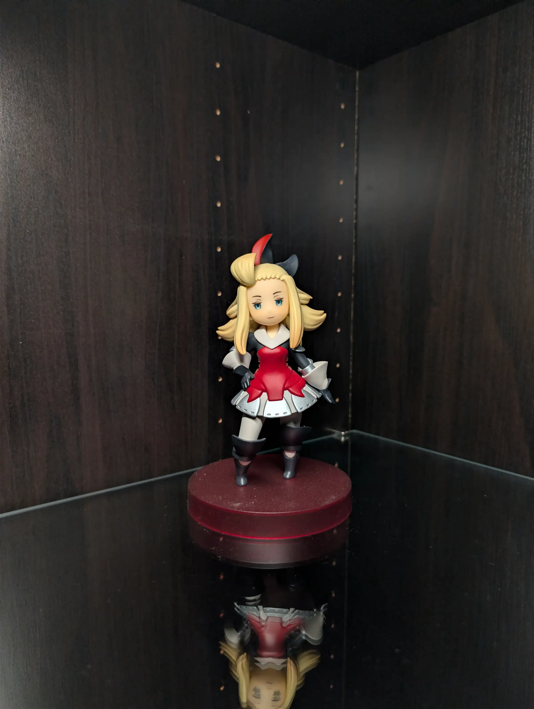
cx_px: 267
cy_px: 354
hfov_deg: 56.9
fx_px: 492
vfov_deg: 71.5
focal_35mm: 24
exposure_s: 1/17.9
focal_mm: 6.9
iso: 47
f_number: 1.68
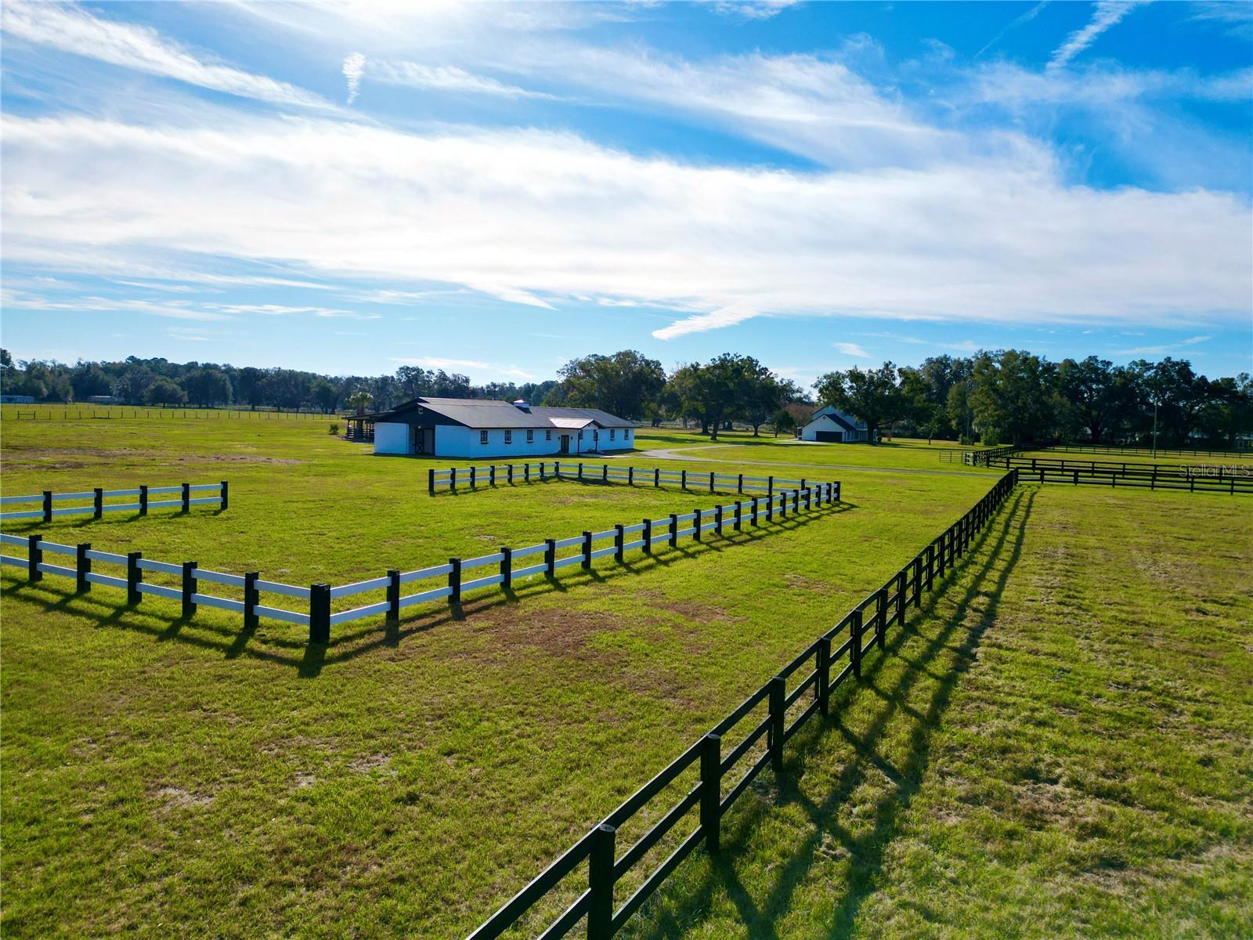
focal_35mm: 24
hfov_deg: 71.6
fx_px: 869
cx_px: 626
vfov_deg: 56.8
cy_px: 470
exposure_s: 1/5000
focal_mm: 6.72
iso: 110
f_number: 1.7
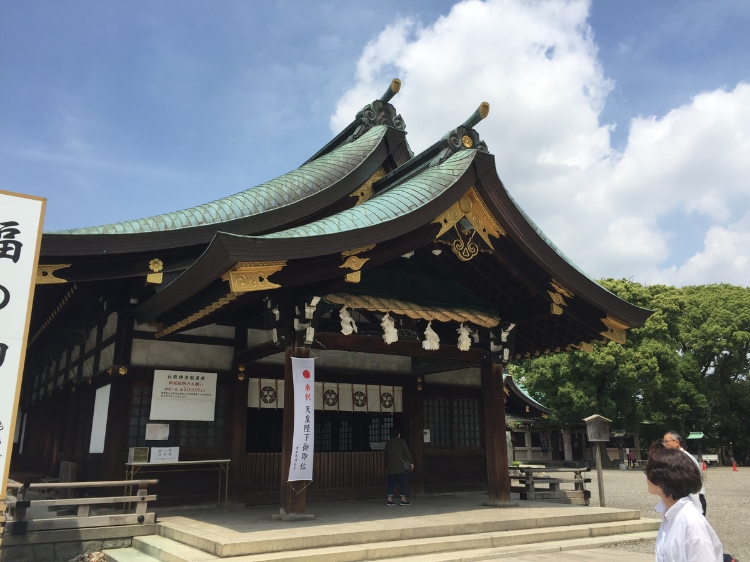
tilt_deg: +15.5
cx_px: 375
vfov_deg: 48.2
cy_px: 281
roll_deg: -0.5
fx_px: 628
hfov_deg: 61.7
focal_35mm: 29
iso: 32
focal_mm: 4.15
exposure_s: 1/2083
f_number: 2.2
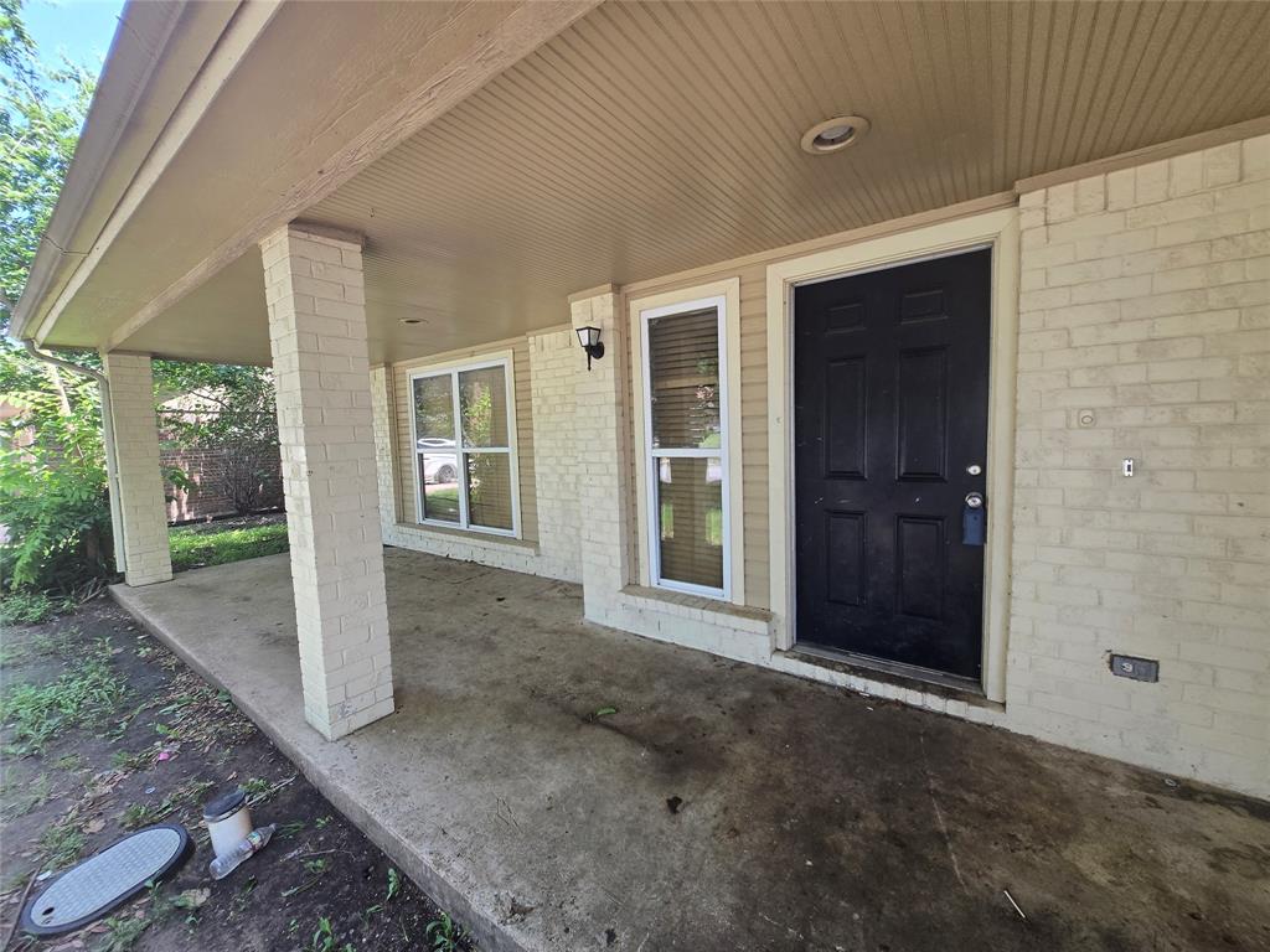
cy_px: 476
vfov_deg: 89.9
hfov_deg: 106.2
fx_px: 477
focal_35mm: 13
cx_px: 635
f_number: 2.2
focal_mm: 1.7
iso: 32
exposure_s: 1/120
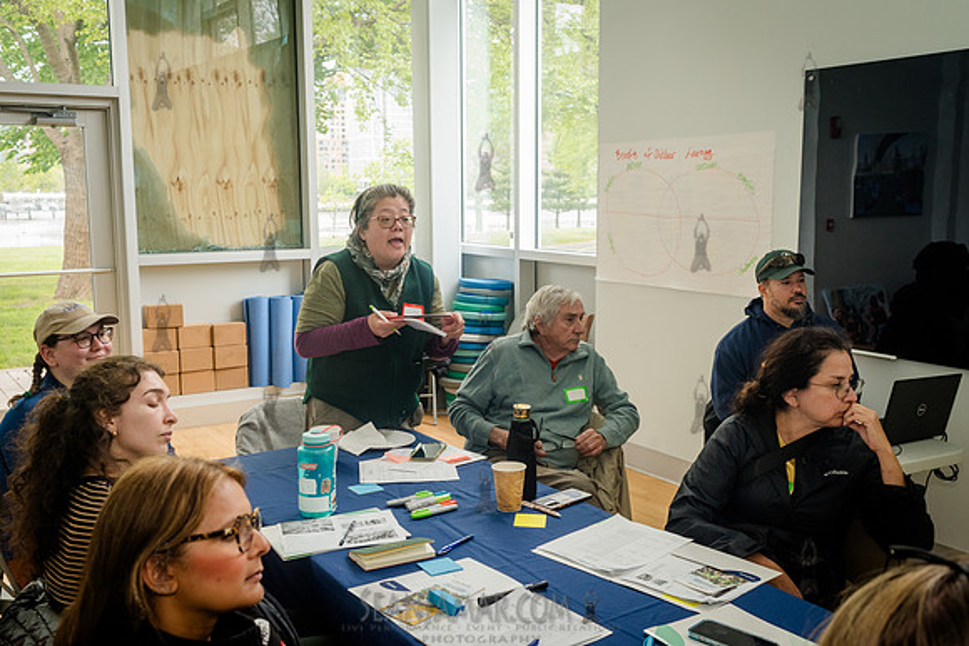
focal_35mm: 35
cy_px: 323
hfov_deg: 54.4
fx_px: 942
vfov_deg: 37.9
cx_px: 484
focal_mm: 35
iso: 1250
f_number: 5.6
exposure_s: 1/200
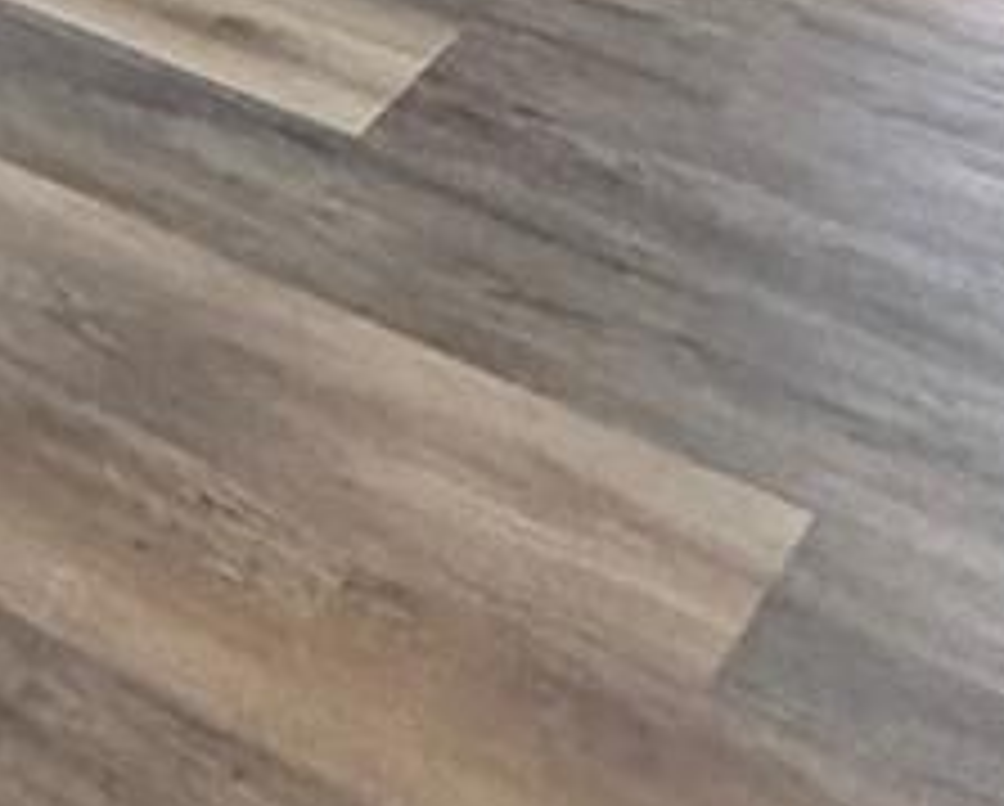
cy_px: -968
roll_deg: +1.3
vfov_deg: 13.3
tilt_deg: -14.3
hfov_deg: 20.3
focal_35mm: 94
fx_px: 2797
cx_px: 351
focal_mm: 2.22
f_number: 2.2
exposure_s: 1/60
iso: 640
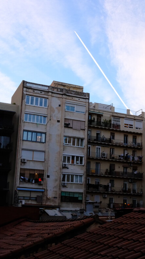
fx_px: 383
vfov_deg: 37.2
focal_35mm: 56
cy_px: 131
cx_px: 120
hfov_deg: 21.1
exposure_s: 1/150
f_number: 11
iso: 3200
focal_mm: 23
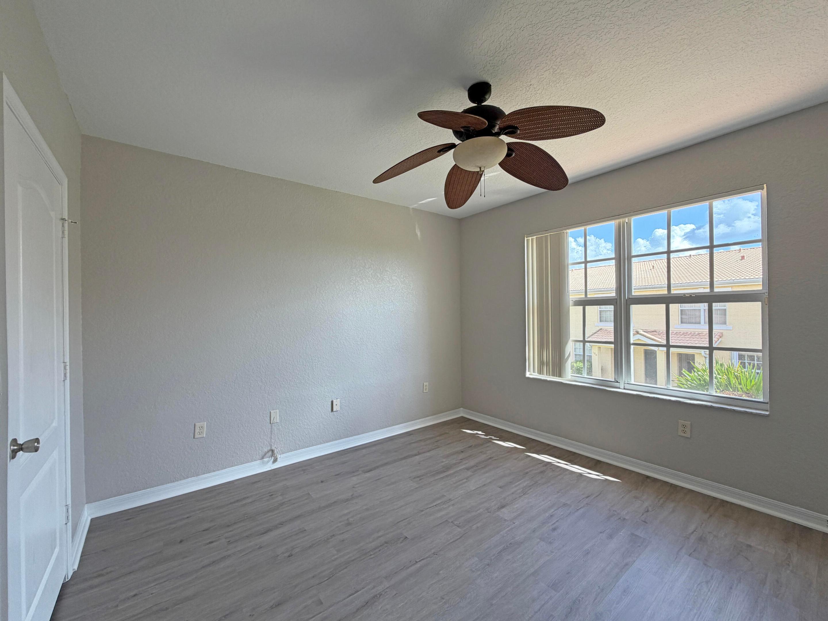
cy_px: 310
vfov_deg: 85.7
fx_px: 335
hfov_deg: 102.1
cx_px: 414
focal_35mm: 14
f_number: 2.2
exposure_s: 1/121
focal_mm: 2.22
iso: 80
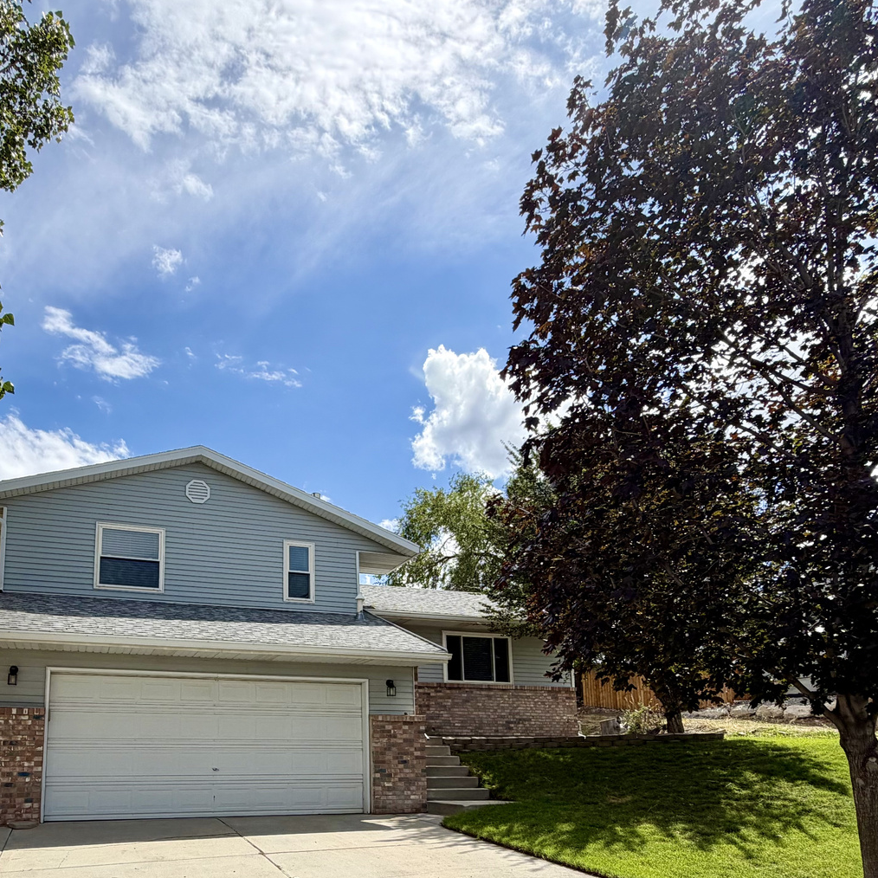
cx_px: 304
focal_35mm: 25
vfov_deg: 59.5
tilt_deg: +8.8
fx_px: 717
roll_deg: +0.3
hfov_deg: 61.6
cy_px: 662
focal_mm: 2.22
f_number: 2.2
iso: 20
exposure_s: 1/888
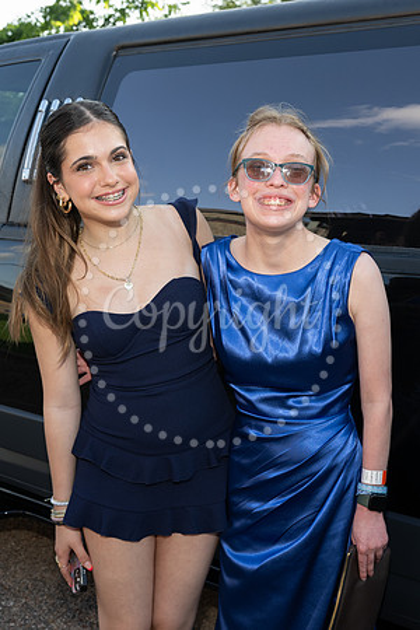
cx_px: 222
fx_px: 866
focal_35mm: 50
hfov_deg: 27.3
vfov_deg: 40.0
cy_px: 315
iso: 320
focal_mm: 33
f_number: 5.6
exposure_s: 1/200
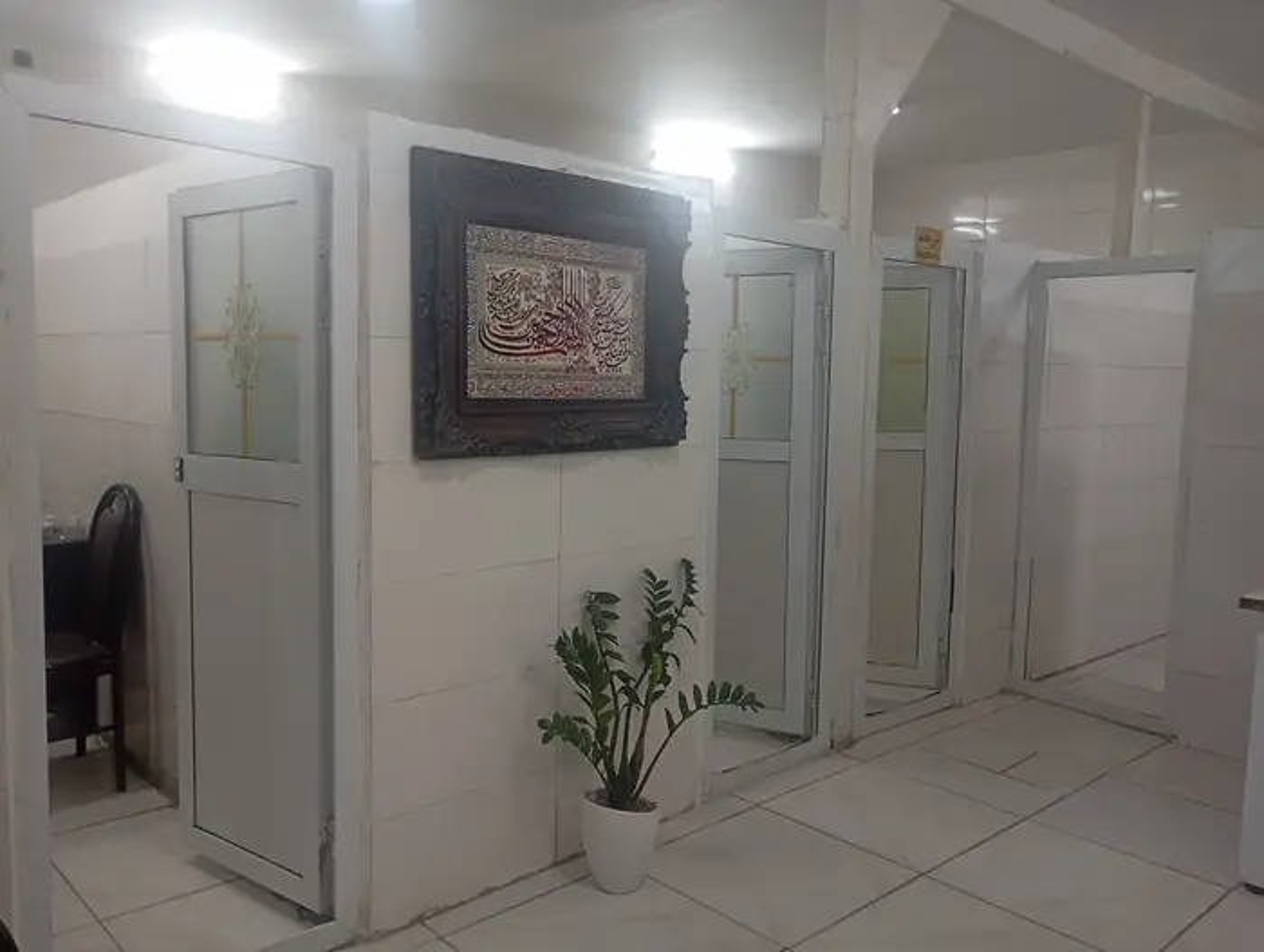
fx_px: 1024
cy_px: 476
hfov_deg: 63.4
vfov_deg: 49.9
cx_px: 632
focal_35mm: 28
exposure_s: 1/50
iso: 243
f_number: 1.8
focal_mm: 4.27
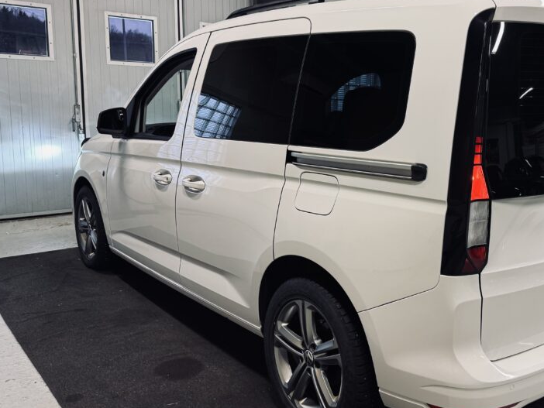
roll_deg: -1.2
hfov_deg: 51.3
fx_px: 550
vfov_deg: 40.7
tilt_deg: -8.7
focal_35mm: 35
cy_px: 180
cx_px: 378
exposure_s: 1/50
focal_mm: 6.76
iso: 125
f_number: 1.78
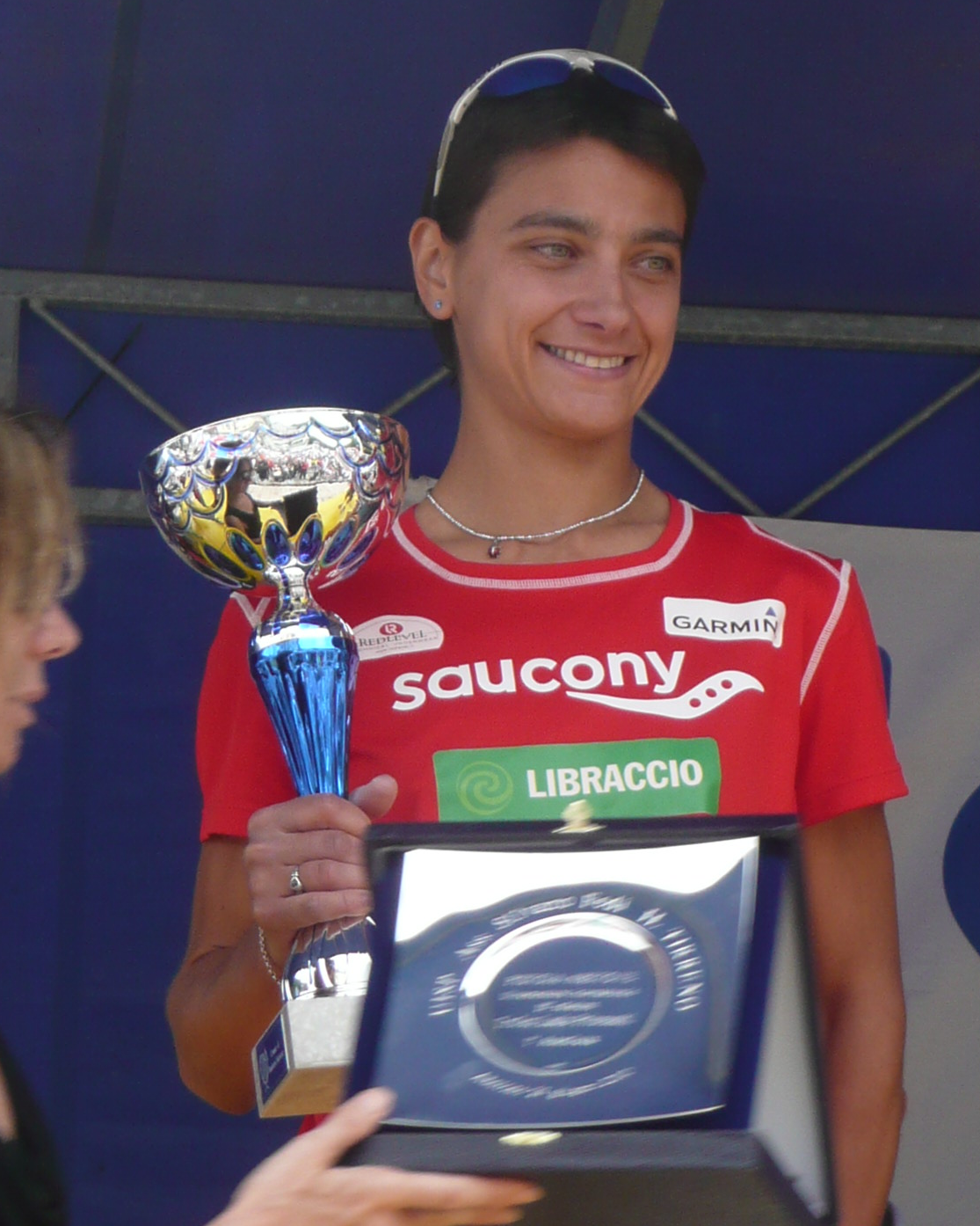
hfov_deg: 6.7
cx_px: 543
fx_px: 8340
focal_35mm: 230
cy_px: 636
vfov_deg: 8.4
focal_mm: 18.4
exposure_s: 1/100
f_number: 4.7
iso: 100
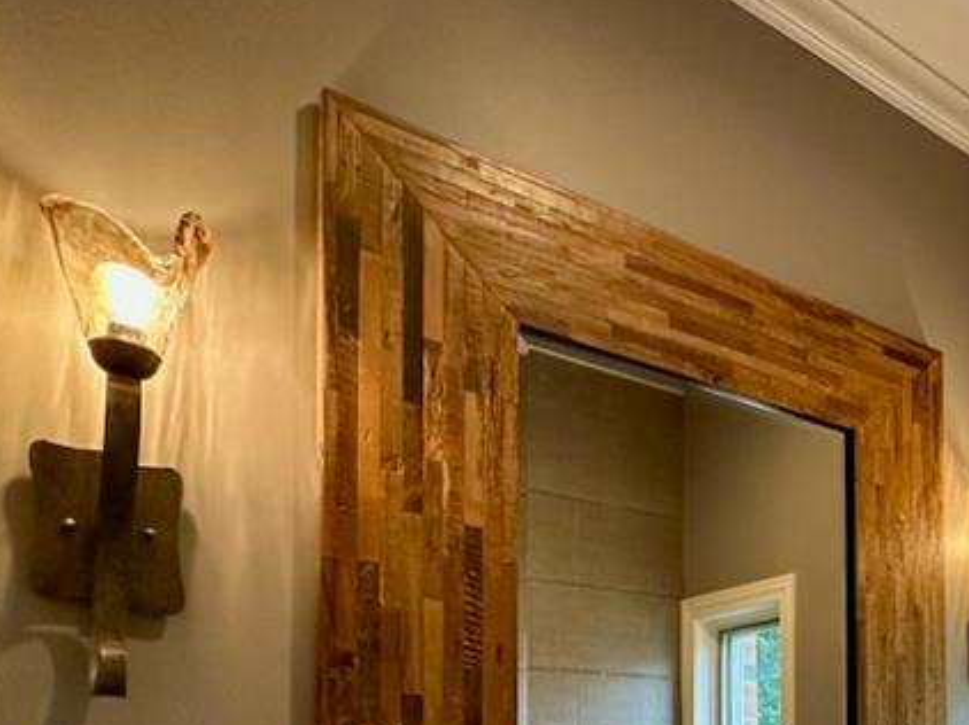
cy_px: 757
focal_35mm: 34
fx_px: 951
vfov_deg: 36.6
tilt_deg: +1.0
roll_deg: +1.2
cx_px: 1086
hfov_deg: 41.8
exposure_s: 1/60
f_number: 2.2
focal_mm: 2.22
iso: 160
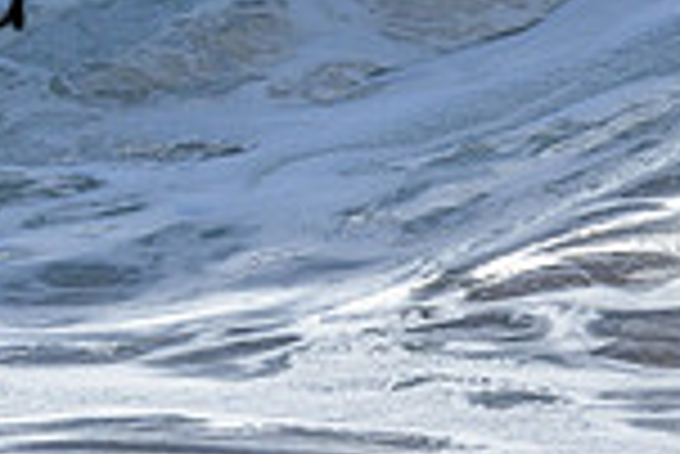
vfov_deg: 0.4
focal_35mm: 3078
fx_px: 58195
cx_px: -450
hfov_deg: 0.7
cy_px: -74
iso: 280
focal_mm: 800
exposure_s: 1/2000
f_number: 6.3
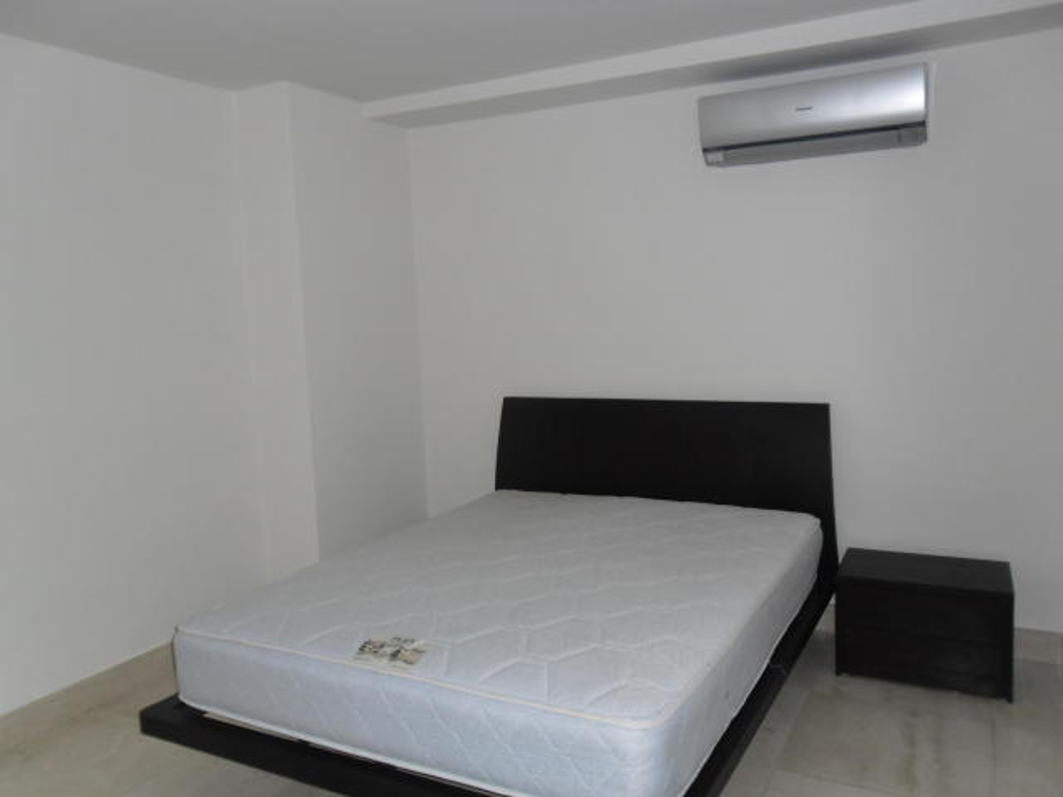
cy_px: 398
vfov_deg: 51.4
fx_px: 829
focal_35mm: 27
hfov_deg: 65.3
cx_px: 532
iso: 200
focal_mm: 4.9
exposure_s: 1/45
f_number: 3.5
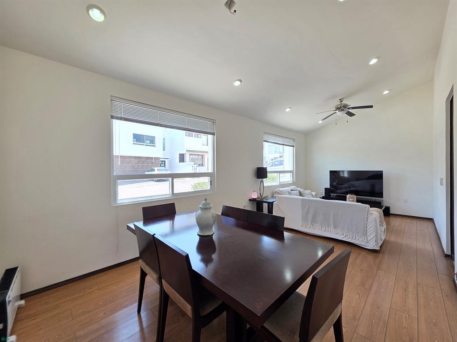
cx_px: 228
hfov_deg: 106.2
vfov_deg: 89.9
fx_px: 172
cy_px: 171
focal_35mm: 13
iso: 50
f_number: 1.9
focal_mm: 2.2
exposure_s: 1/120
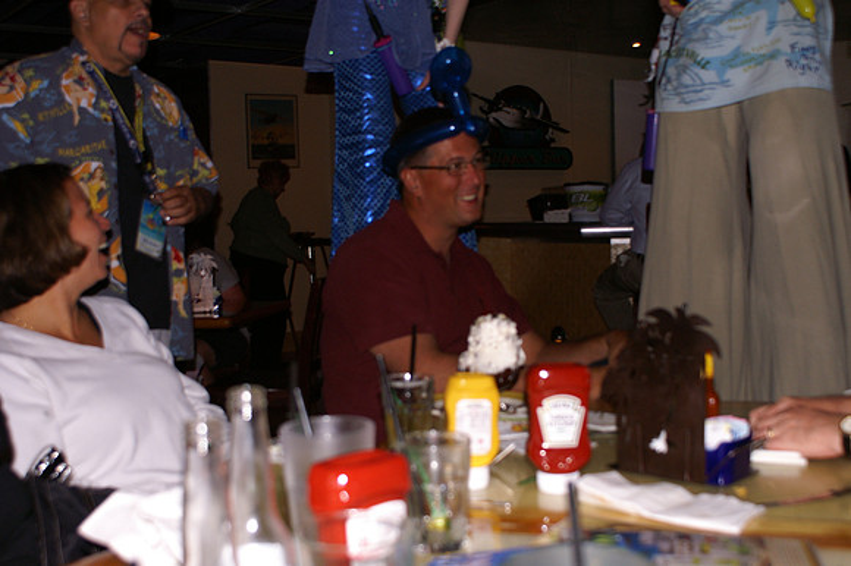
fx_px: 992
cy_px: 283
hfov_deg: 46.4
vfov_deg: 31.9
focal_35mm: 42
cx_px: 426
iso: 400
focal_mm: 28
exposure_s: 1/60
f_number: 4.5
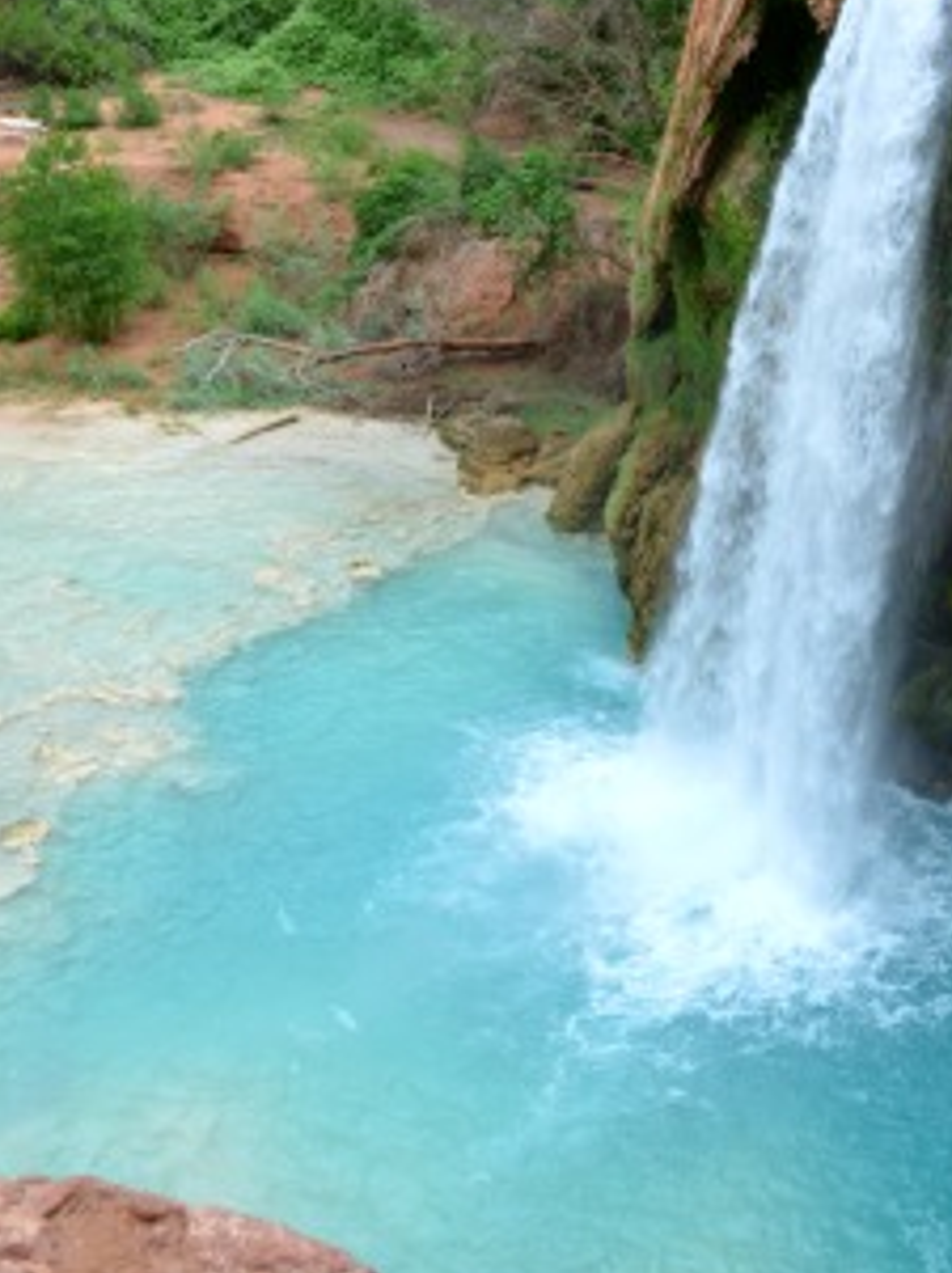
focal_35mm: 69
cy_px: 118
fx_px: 2536
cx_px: 757
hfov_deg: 21.0
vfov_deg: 27.2
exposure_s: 1/125
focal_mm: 24
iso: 125
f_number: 5.6
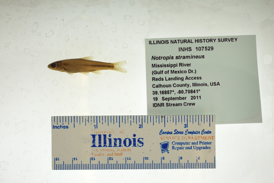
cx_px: 137
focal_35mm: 60
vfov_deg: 22.6
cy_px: 92
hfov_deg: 33.4
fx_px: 457
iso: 100
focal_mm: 60
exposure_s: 1/200
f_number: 10
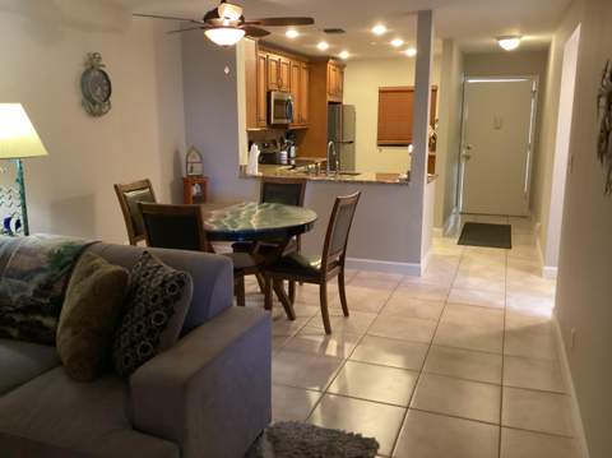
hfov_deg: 58.4
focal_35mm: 31
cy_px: 229
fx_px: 548
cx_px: 306
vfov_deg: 45.4
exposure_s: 1/40
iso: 400
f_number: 2.4
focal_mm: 3.3
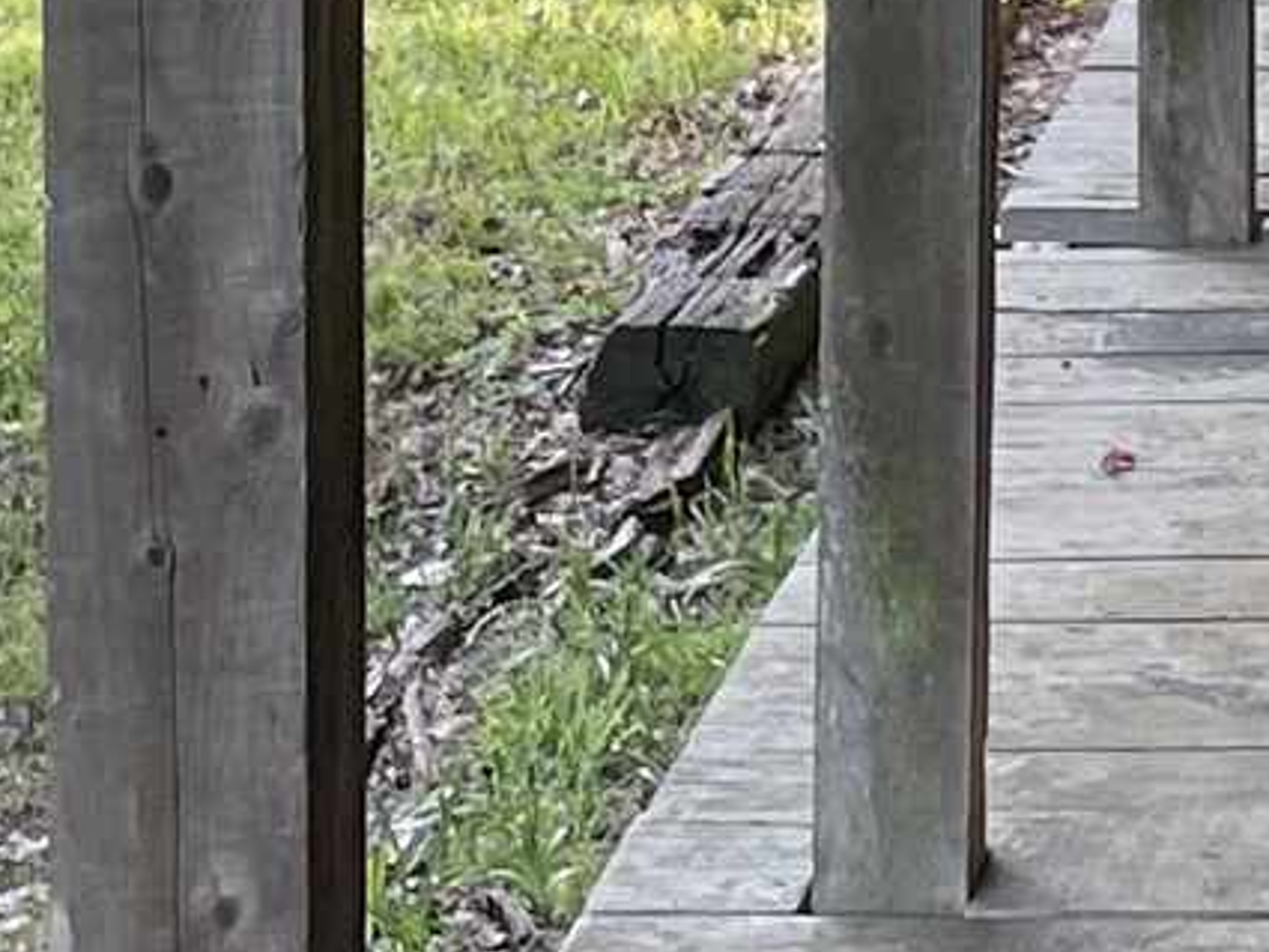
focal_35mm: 188
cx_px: 2135
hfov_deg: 10.0
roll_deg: -0.6
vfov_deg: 7.5
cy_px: -1071
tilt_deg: -3.0
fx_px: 6894
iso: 40
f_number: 1.6
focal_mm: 4.2
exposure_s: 1/121
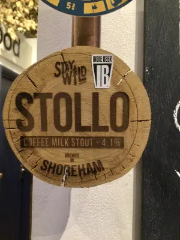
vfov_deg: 58.4
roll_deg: -2.2
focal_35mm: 31
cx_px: 90
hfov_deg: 45.4
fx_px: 215
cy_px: 120
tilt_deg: +1.7
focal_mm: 3.3
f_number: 2.4
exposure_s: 1/20
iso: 200
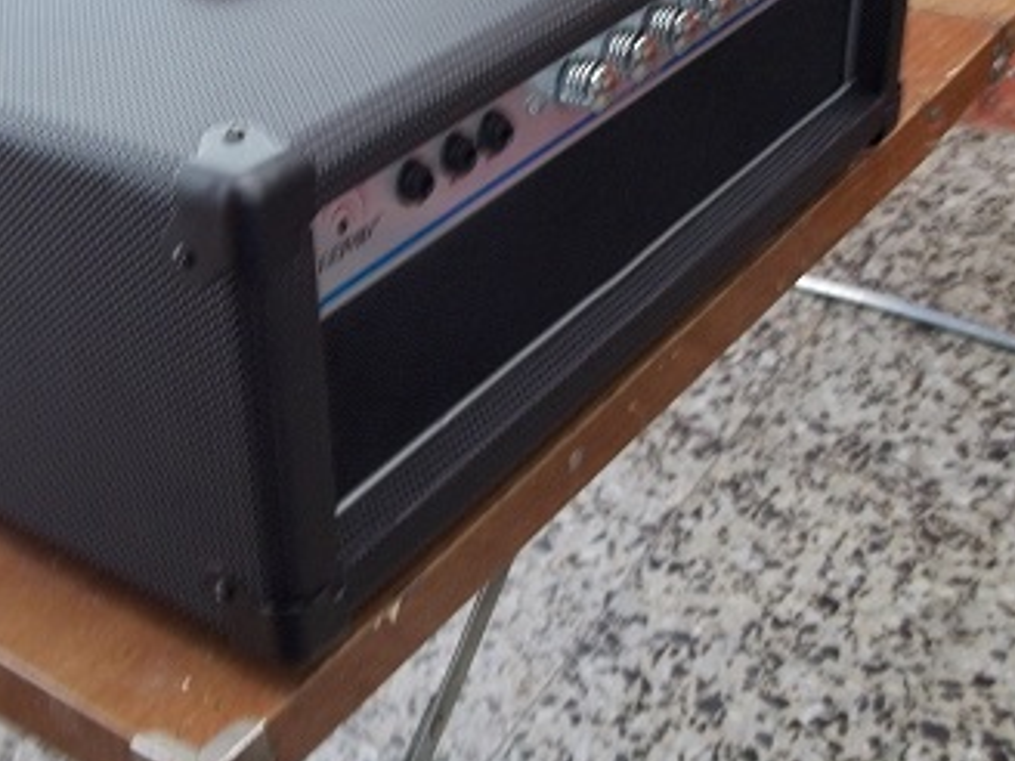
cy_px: 312
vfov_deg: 28.0
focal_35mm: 52
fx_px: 1525
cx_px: 299
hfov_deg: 36.2
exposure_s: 1/20
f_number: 2.9
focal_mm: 5.7
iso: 160
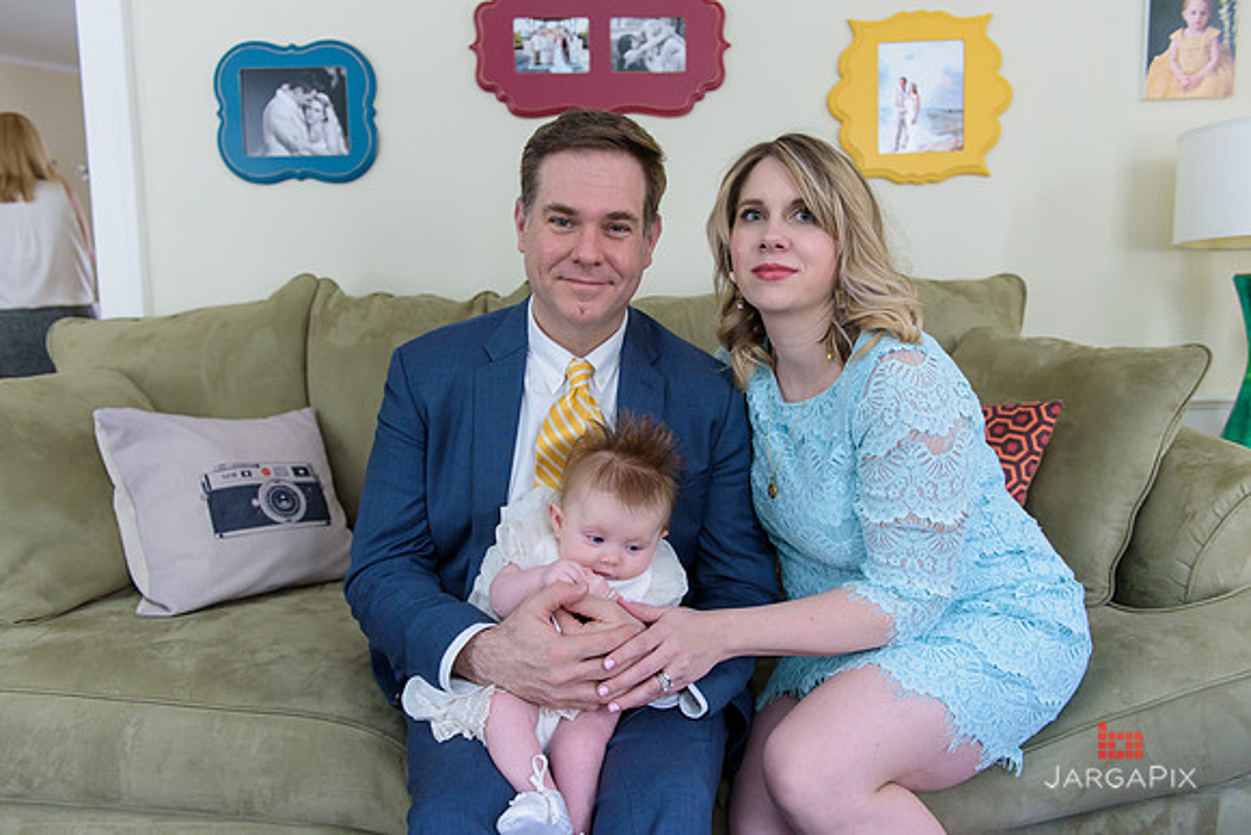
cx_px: 626
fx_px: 938
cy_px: 418
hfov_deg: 67.4
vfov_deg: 48.0
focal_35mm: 27
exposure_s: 1/125
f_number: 3.2
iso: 1600
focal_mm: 27
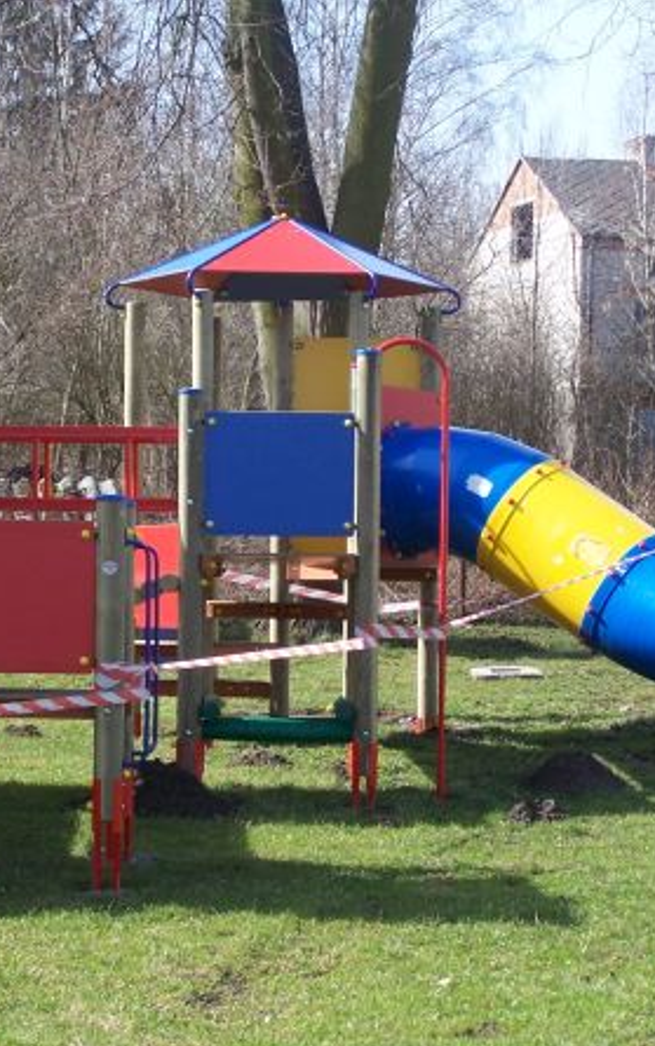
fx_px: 3054
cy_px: 525
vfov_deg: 19.5
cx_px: 336
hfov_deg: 12.2
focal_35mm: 107
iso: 80
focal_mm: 12.4
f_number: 3.2
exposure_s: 1/400
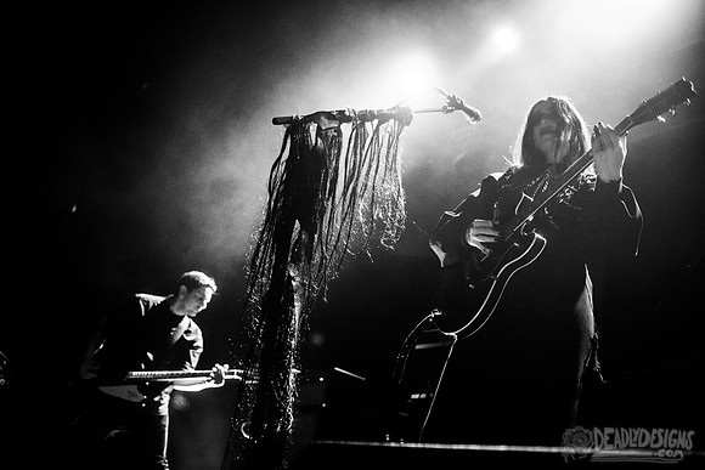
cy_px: 235
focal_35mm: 35
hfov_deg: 54.4
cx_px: 352
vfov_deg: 37.9
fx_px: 686
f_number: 2.8
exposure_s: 1/200
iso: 6400
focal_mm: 35
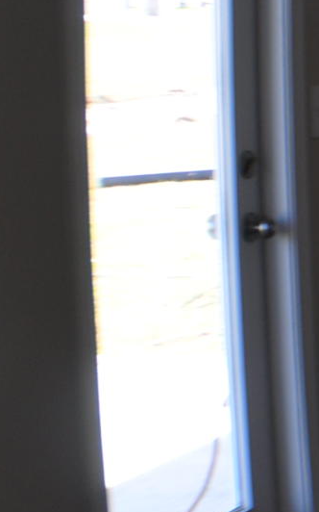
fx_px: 2519
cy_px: 99
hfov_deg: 6.1
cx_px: 1263
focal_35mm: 181
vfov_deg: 11.5
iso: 200
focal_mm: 21
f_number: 4.5
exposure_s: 1/80
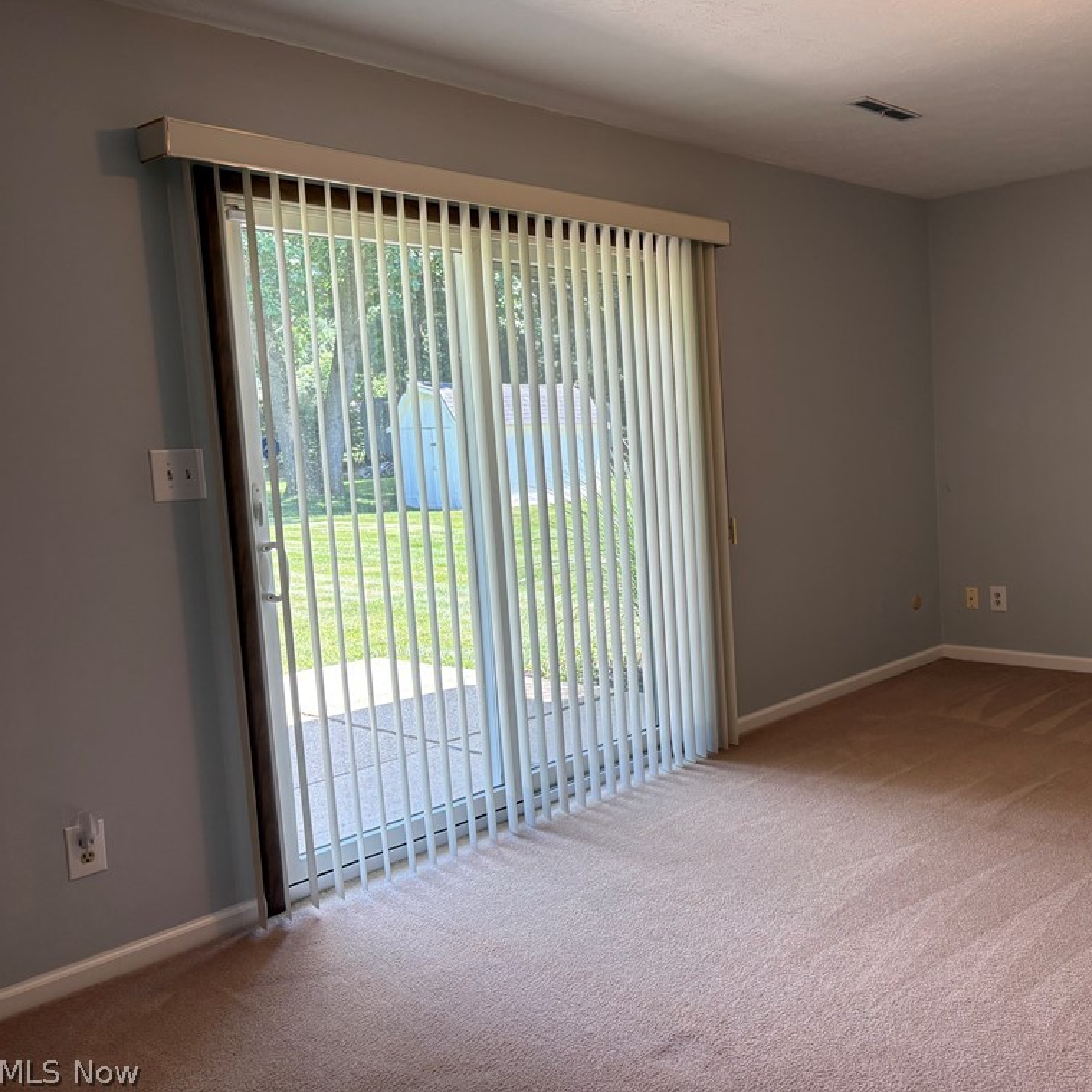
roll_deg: +2.3
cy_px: 544
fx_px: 1106
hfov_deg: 51.6
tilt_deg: -5.4
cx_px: 727
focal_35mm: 31
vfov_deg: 52.5
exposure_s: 1/123
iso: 64
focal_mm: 5.96
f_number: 1.6
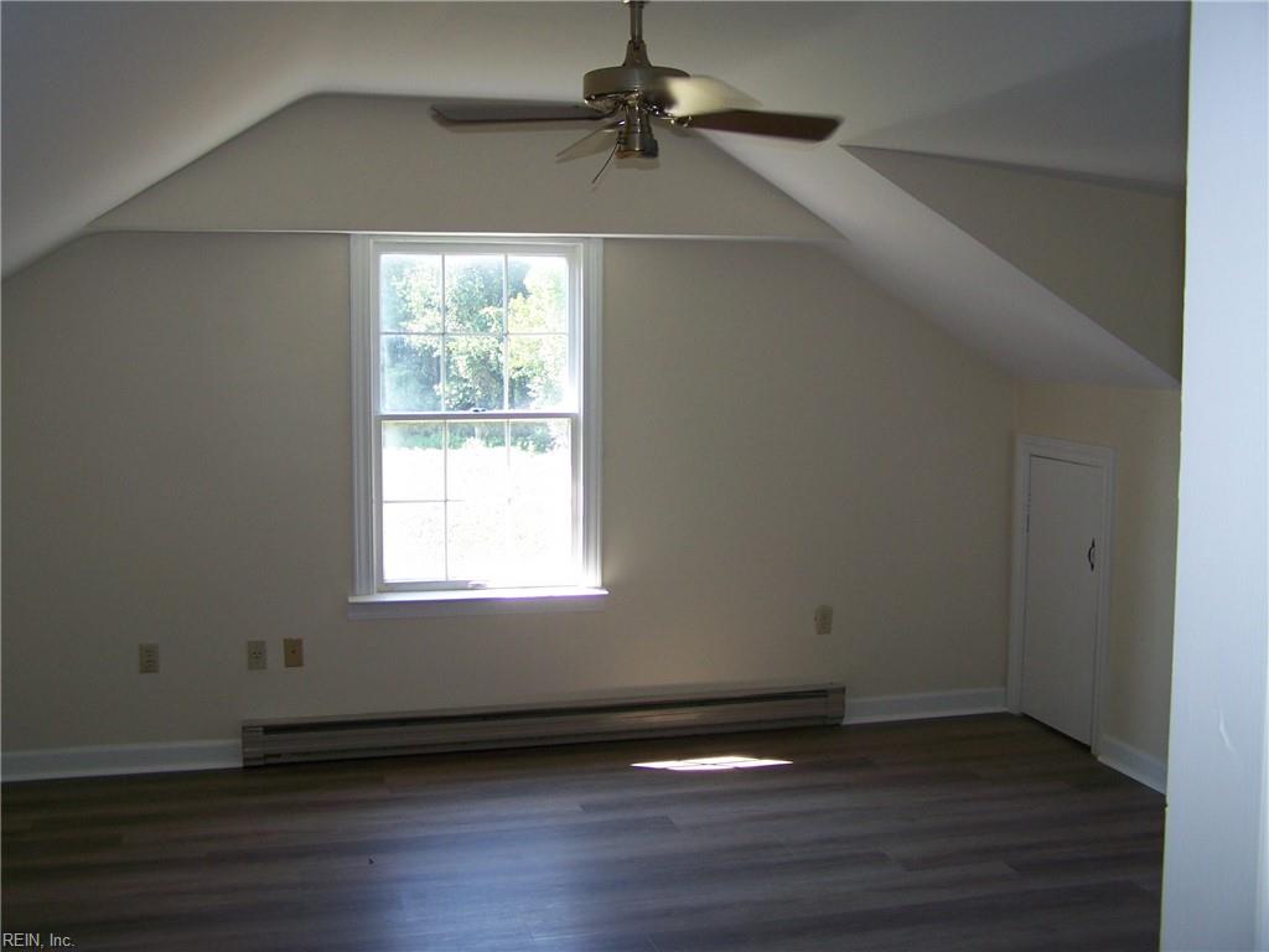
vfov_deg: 37.7
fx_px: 1393
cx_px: 634
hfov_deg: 49.0
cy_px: 476
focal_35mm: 38
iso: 80
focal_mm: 6.3
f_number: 2.8
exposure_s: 1/60
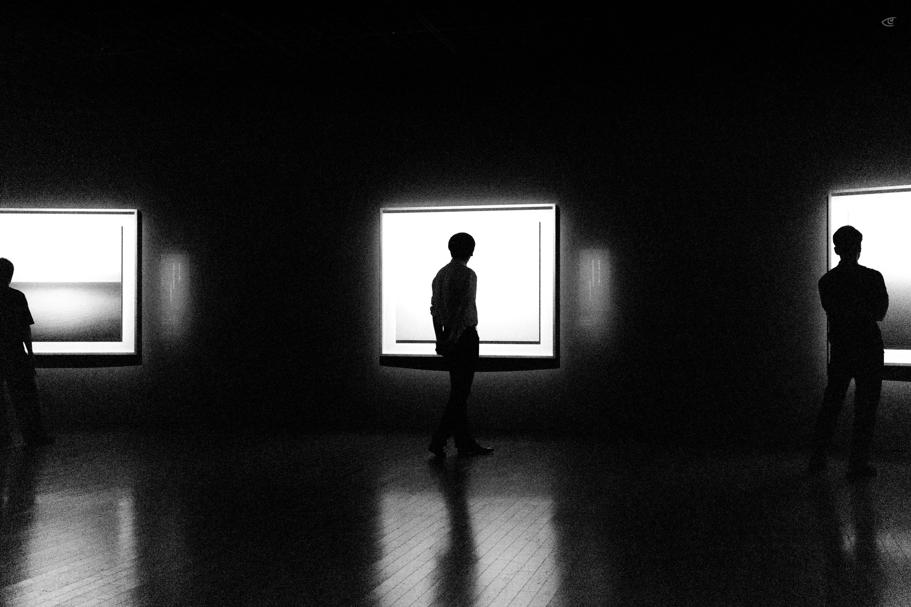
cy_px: 304
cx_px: 456
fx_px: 1012
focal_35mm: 40
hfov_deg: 48.5
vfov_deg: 33.4
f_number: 2.8
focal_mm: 26
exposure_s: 1/320
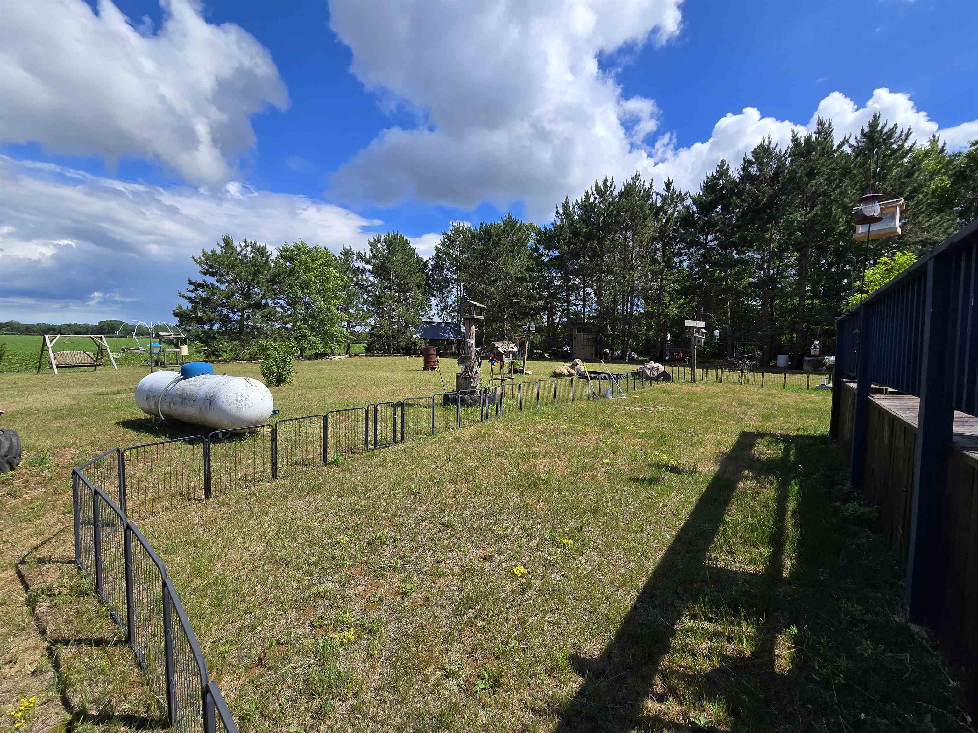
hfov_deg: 106.2
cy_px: 366
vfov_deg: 89.9
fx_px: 367
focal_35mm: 13
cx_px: 489
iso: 50
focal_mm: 2.2
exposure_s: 1/2579
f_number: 2.2
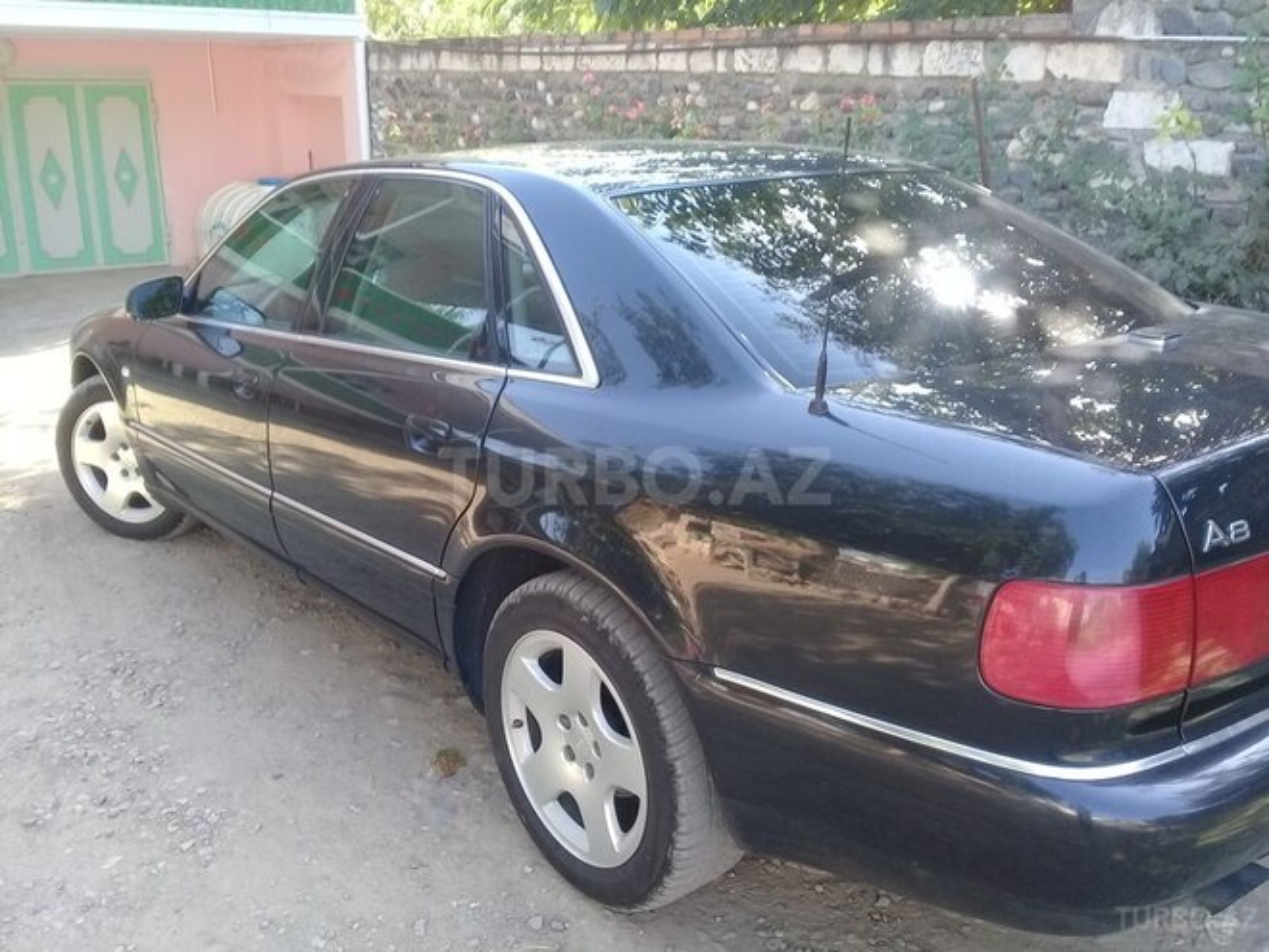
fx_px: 1136
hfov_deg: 58.4
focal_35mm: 31
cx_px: 634
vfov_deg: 45.4
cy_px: 476
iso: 50
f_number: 2.2
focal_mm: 3.3
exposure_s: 1/100
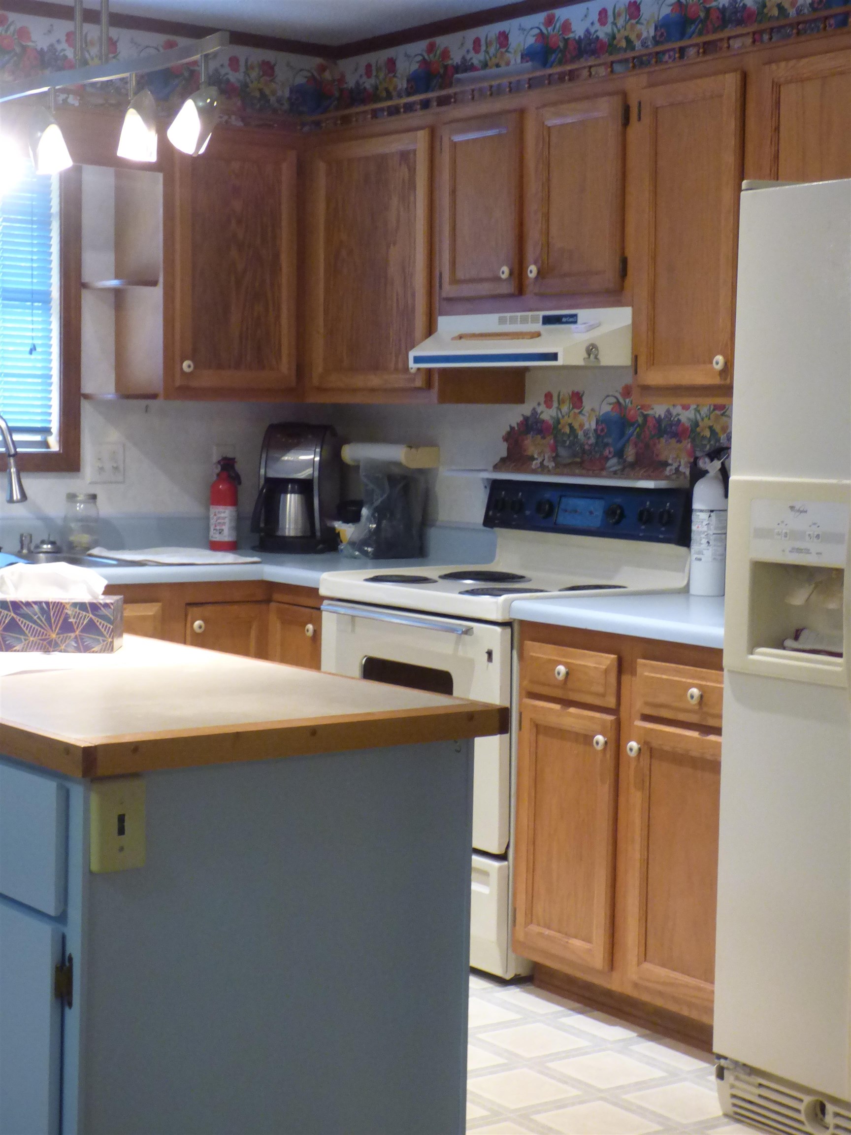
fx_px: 1999
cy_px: 568
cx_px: 426
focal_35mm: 61
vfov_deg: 31.7
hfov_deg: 24.0
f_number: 4.1
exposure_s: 1/25
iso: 800
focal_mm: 10.34
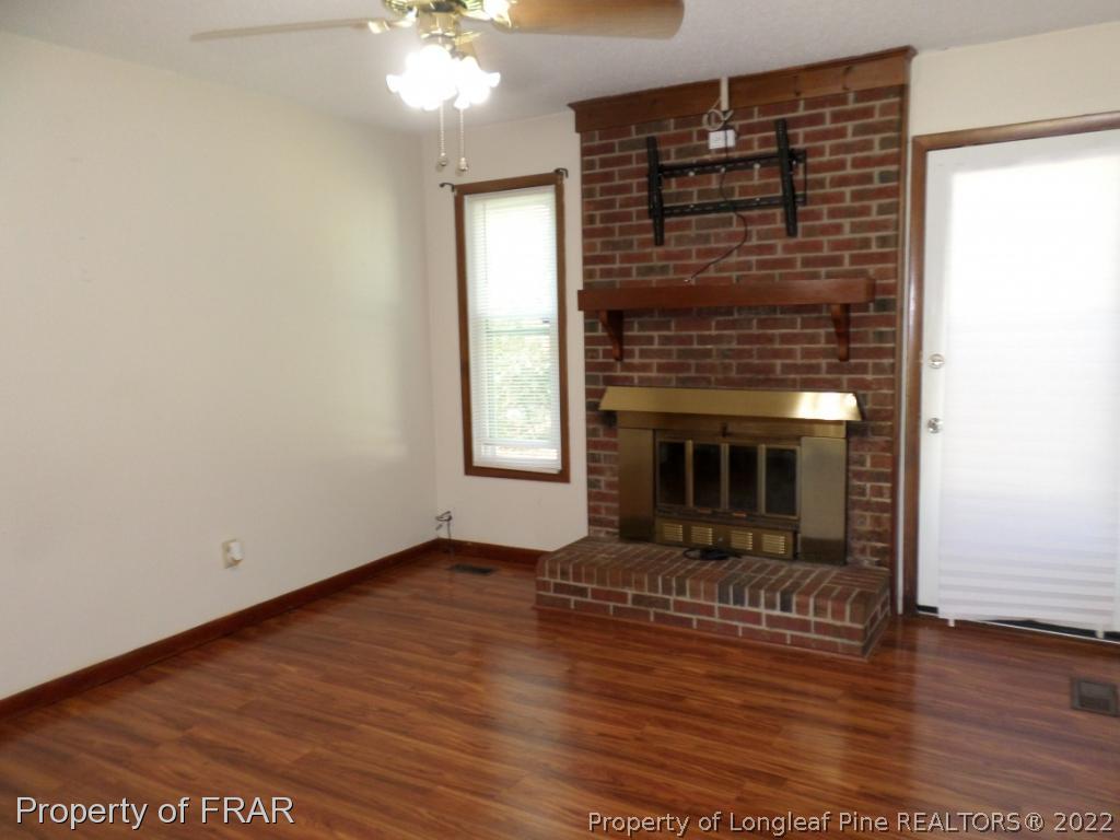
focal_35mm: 25
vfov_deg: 54.9
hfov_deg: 69.4
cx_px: 560
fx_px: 809
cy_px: 420
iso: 160
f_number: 2.5
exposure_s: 1/30
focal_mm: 4.5
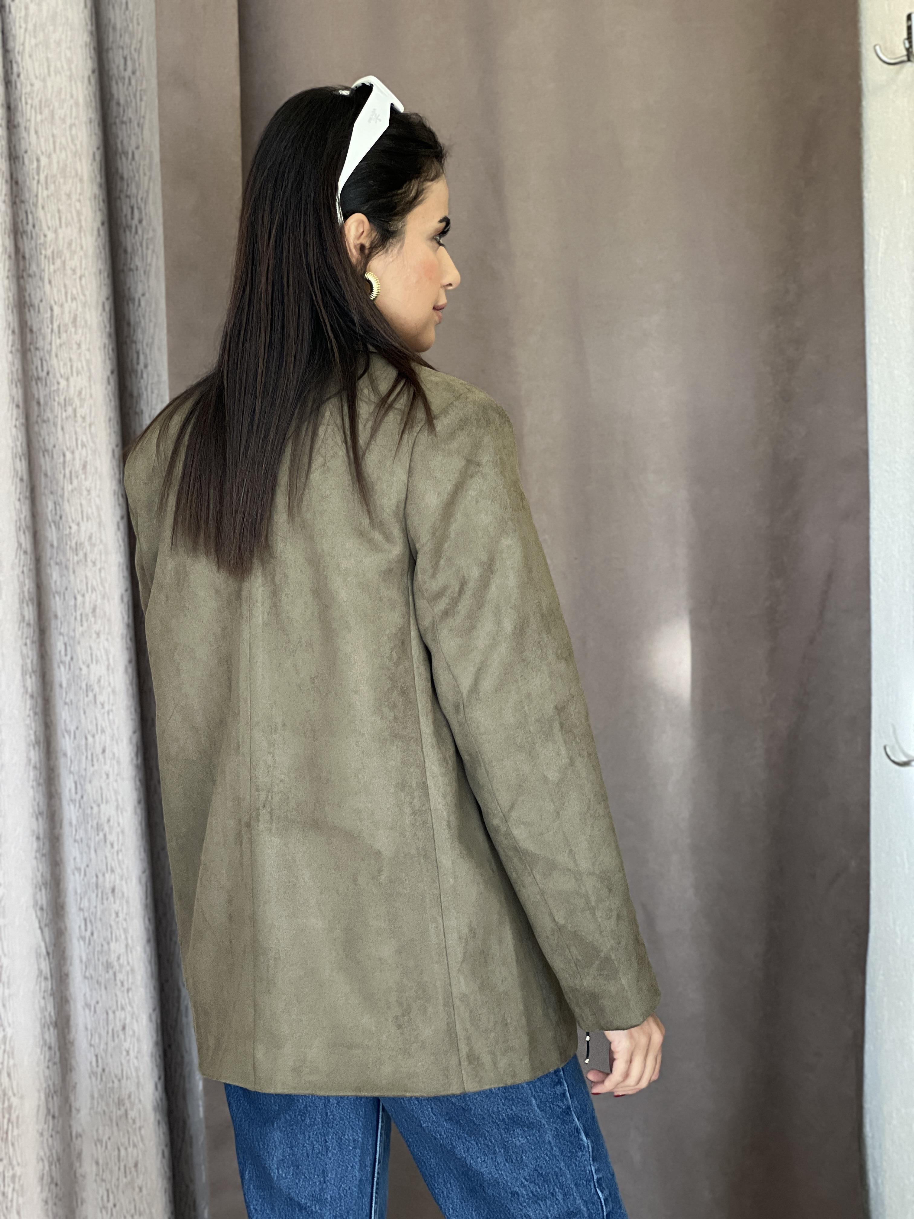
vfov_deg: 25.3
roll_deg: +2.6
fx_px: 2711
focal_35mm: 77
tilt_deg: -7.4
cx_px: 457
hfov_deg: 19.1
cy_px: 610
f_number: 2.8
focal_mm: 9
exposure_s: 1/82
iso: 250
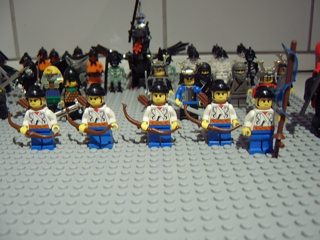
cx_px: 160
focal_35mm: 31
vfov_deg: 45.4
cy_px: 120
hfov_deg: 58.4
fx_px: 287
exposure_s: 1/9
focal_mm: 8.13
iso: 100
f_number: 2.7
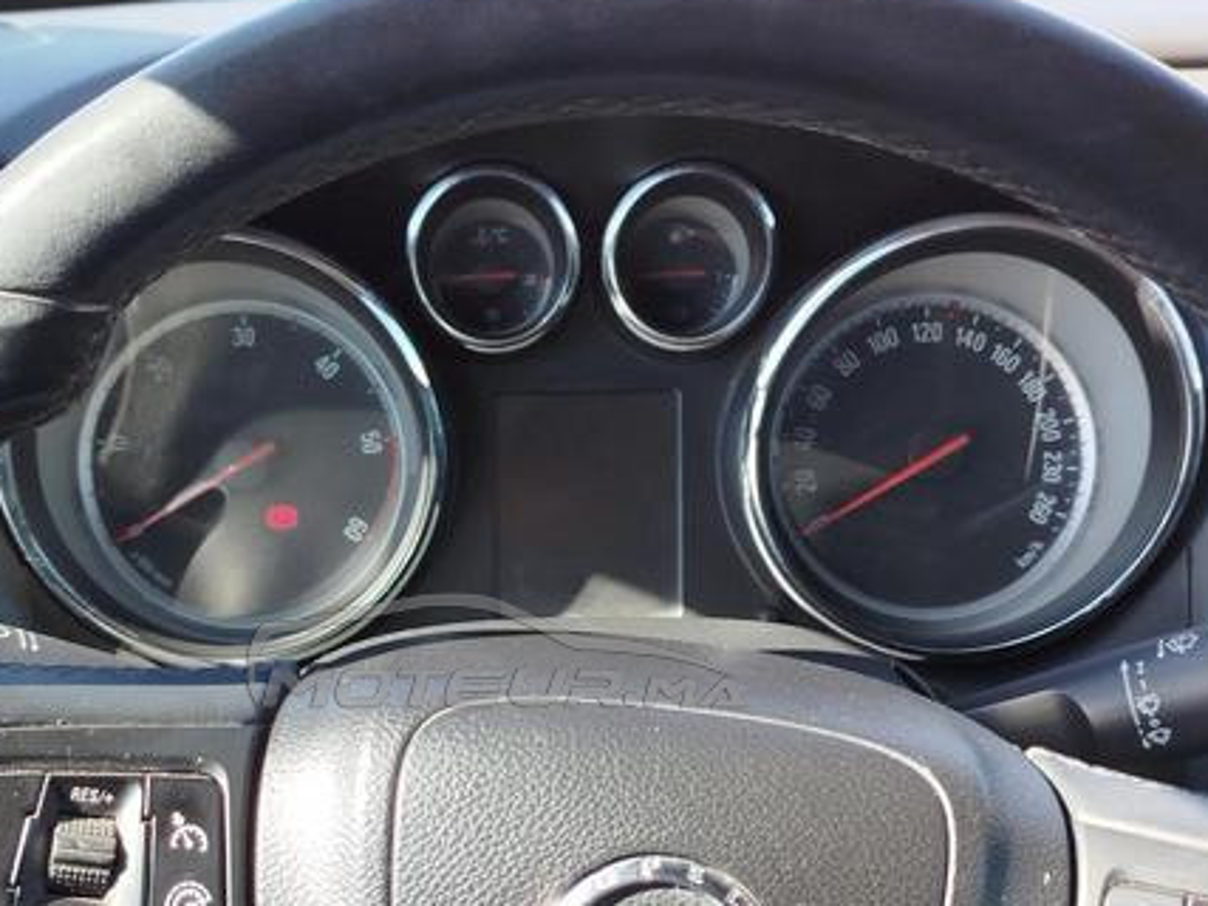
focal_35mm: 55
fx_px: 1919
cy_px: 650
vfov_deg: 26.3
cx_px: 495
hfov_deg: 34.8
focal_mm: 5.31
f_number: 1.7
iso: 50
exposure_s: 1/131
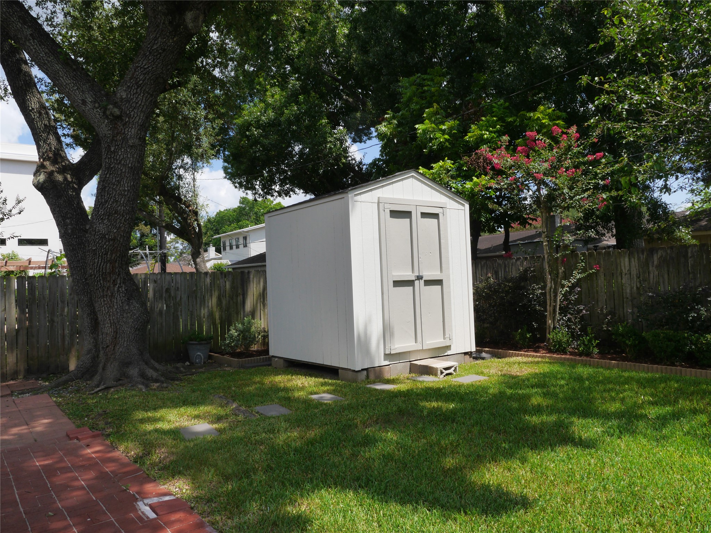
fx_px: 493
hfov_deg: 71.6
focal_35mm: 24
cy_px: 266
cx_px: 356
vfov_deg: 56.8
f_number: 13
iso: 200
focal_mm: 12
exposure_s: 1/160
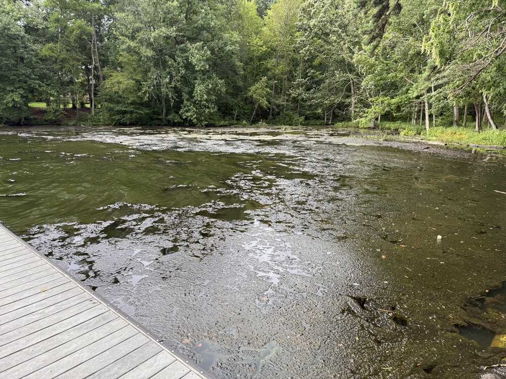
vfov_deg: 56.8
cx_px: 253
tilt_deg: -12.7
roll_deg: -0.9
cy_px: 190
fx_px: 351
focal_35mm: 24
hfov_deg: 71.6
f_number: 1.78
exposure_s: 1/122
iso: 64
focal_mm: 6.76
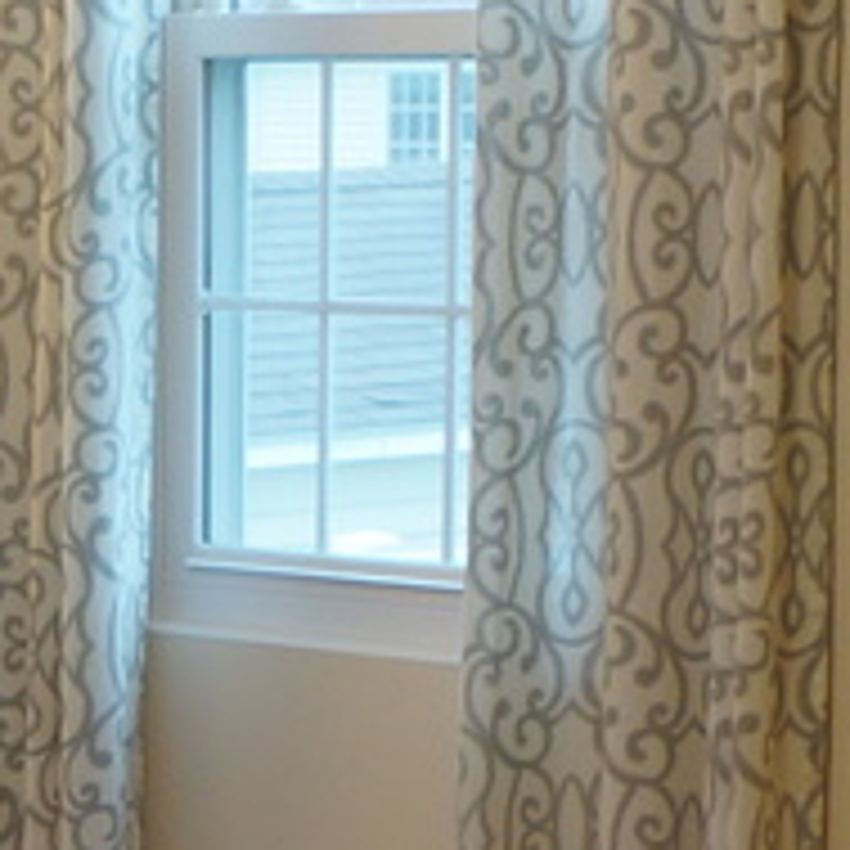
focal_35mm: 175
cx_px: -1183
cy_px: 962
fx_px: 4862
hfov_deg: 9.0
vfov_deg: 9.9
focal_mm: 16
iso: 100
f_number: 5.6
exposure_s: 1/2.5
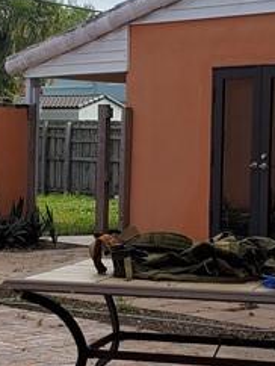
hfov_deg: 13.5
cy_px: 200
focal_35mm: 110
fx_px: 1163
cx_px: 148
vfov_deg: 17.9
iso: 50
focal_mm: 4.3
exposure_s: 1/1824
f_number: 2.4
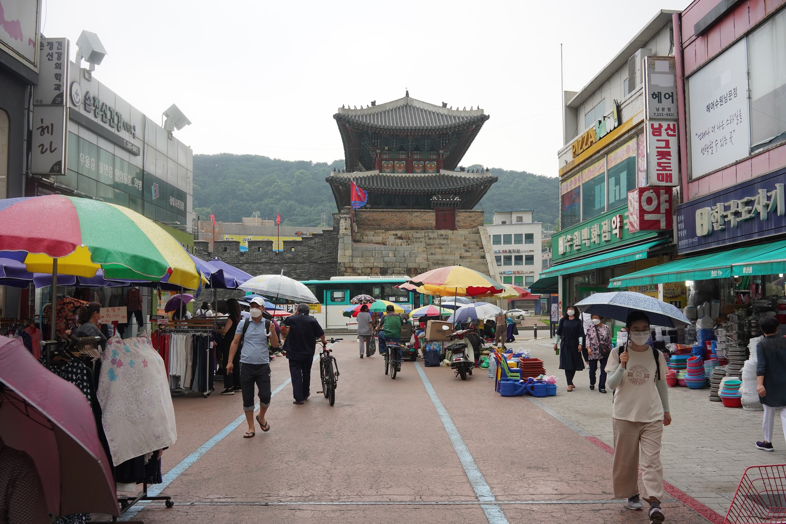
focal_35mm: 35
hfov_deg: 54.4
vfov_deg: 37.9
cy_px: 262
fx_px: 764
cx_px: 393
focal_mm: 35
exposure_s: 1/100
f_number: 11
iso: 800
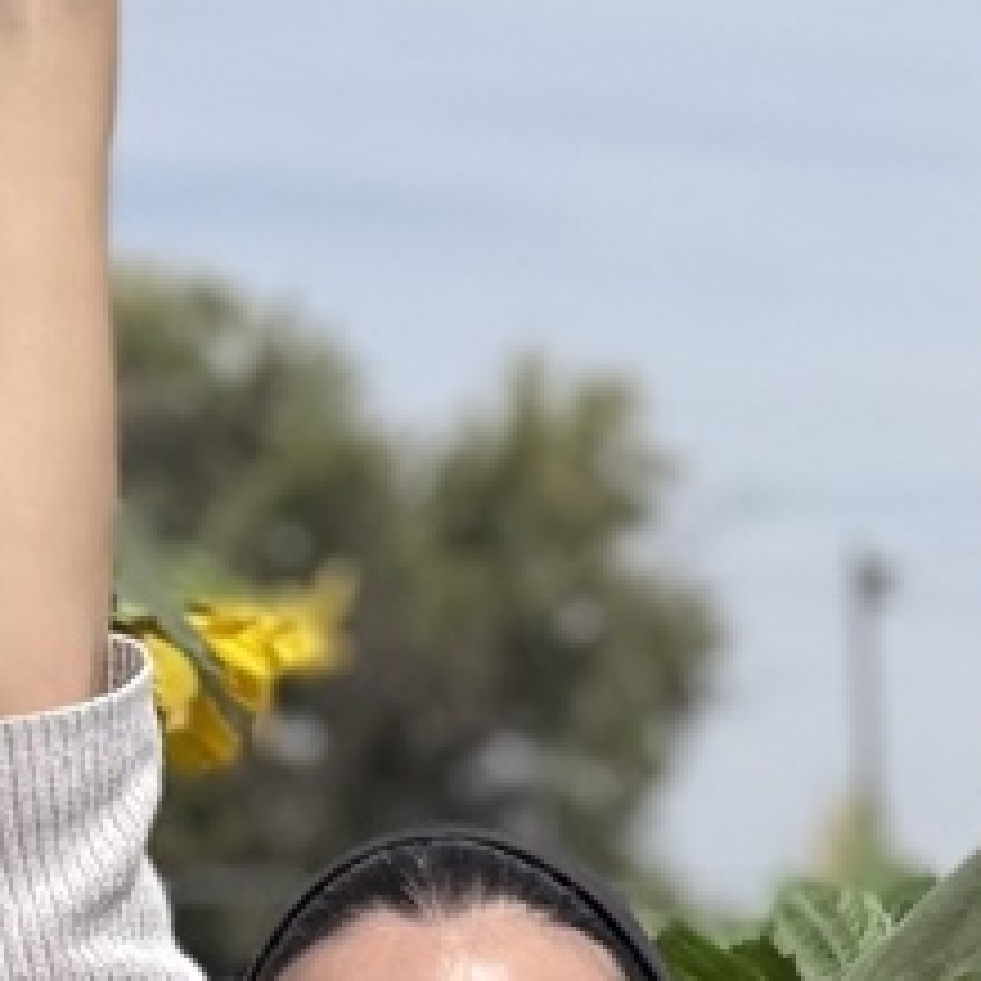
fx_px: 6252
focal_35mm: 195
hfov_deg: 9.0
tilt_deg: -9.3
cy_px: 2070
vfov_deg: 8.4
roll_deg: +1.4
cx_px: 796
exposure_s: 1/5319
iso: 80
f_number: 1.78
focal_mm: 6.76
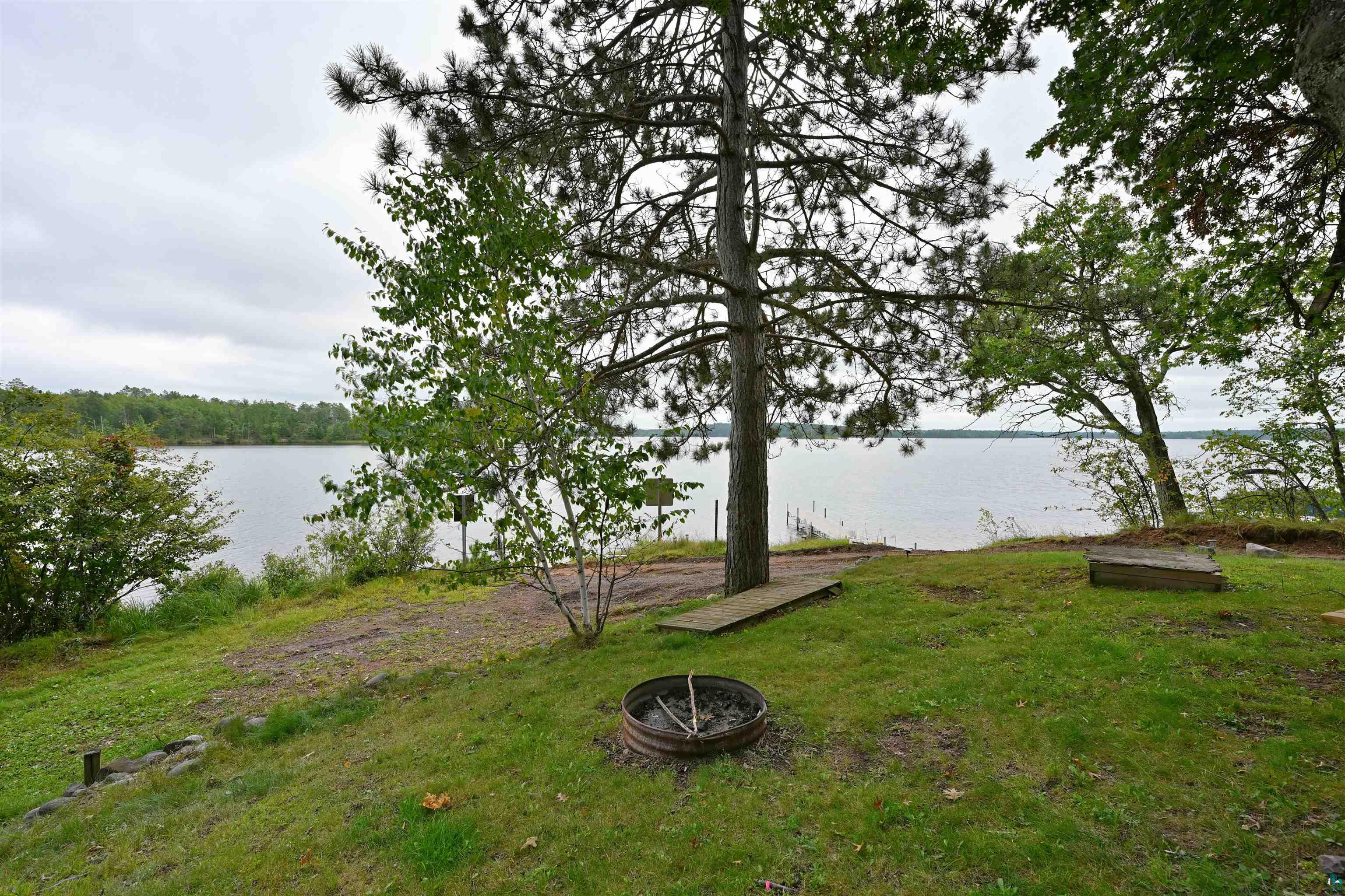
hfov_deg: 96.7
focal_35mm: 16
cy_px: 448
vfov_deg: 73.7
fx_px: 598
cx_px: 672
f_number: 5.6
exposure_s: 1/500
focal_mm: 16
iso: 250
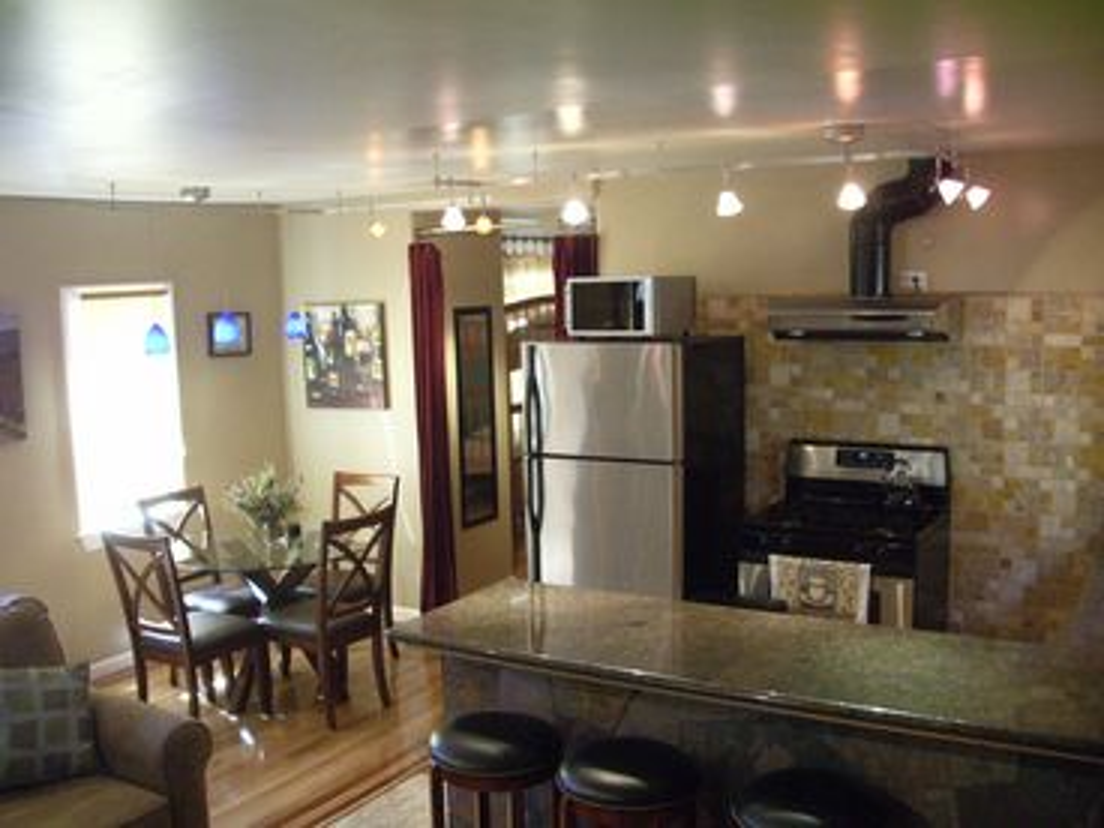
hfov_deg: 52.6
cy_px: 414
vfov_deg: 40.7
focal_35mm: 35
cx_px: 552
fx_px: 1116
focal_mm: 5.8
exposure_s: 1/20
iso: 320
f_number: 2.6
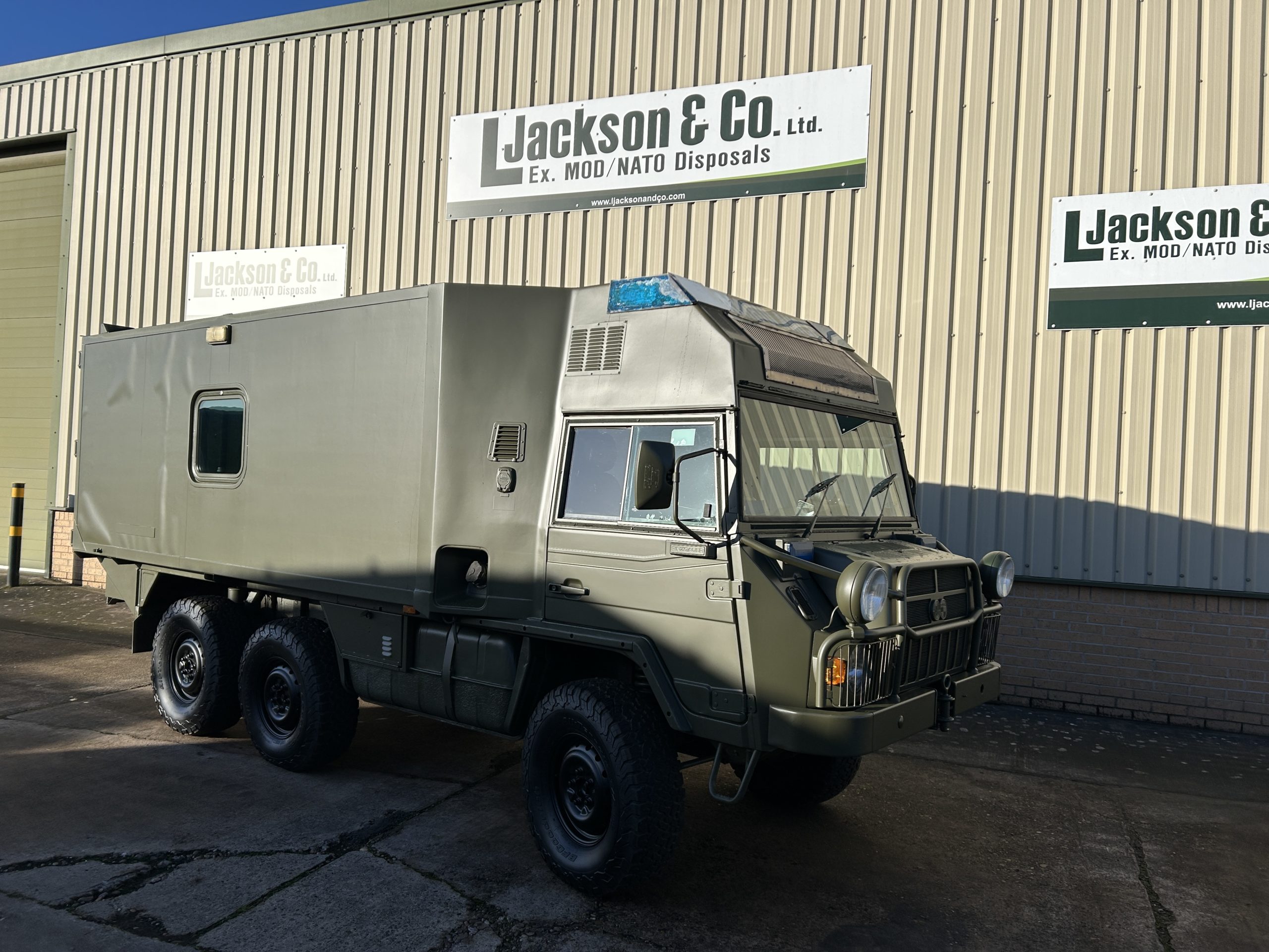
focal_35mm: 26
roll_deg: -3.6
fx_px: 953
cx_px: 634
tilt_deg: +1.4
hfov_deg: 67.3
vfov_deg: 53.1
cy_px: 476
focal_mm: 5.7
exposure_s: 1/4630
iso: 50
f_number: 1.5
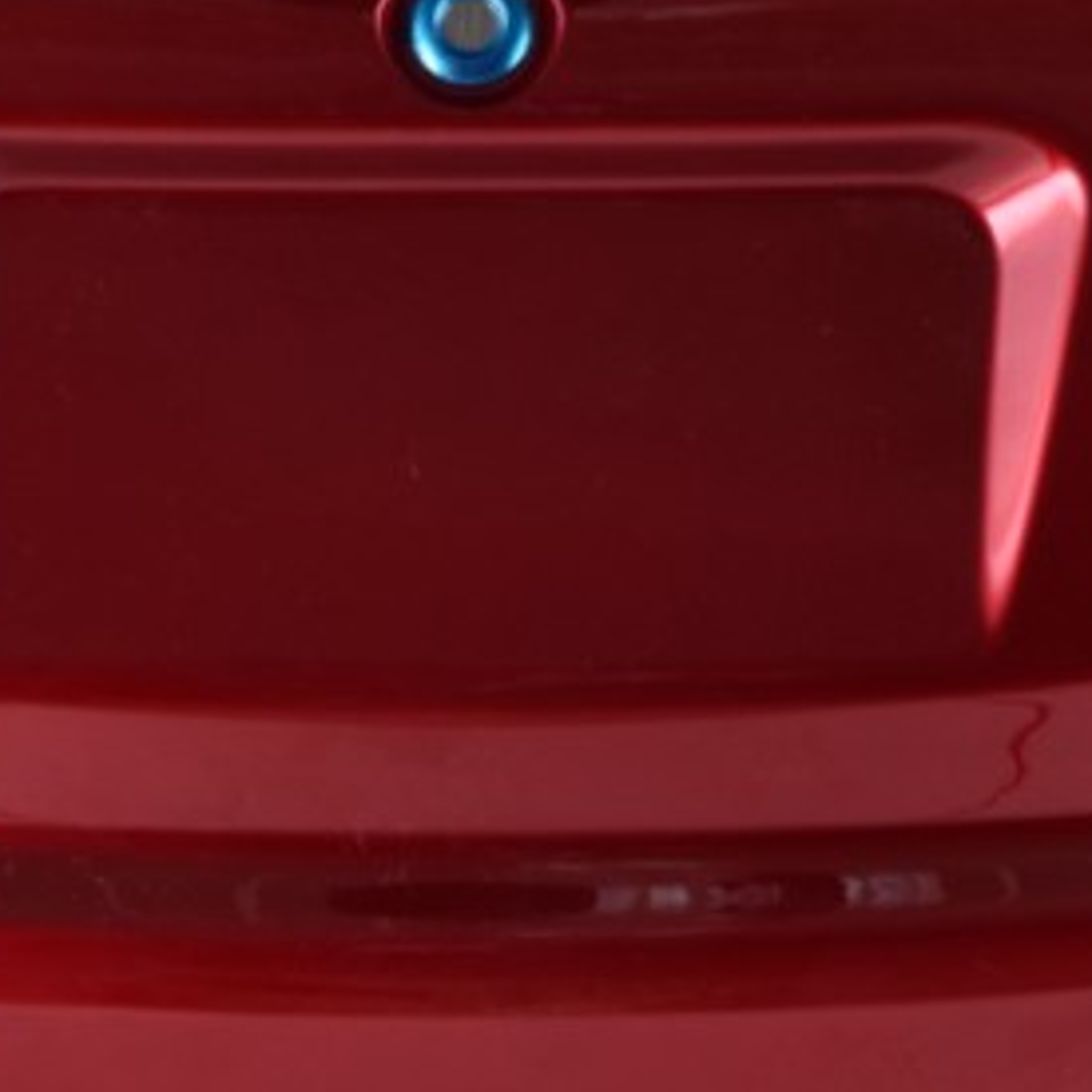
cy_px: -679
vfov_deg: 6.0
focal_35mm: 287
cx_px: 475
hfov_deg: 6.1
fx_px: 10243
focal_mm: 58
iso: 100
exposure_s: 1/160
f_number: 10
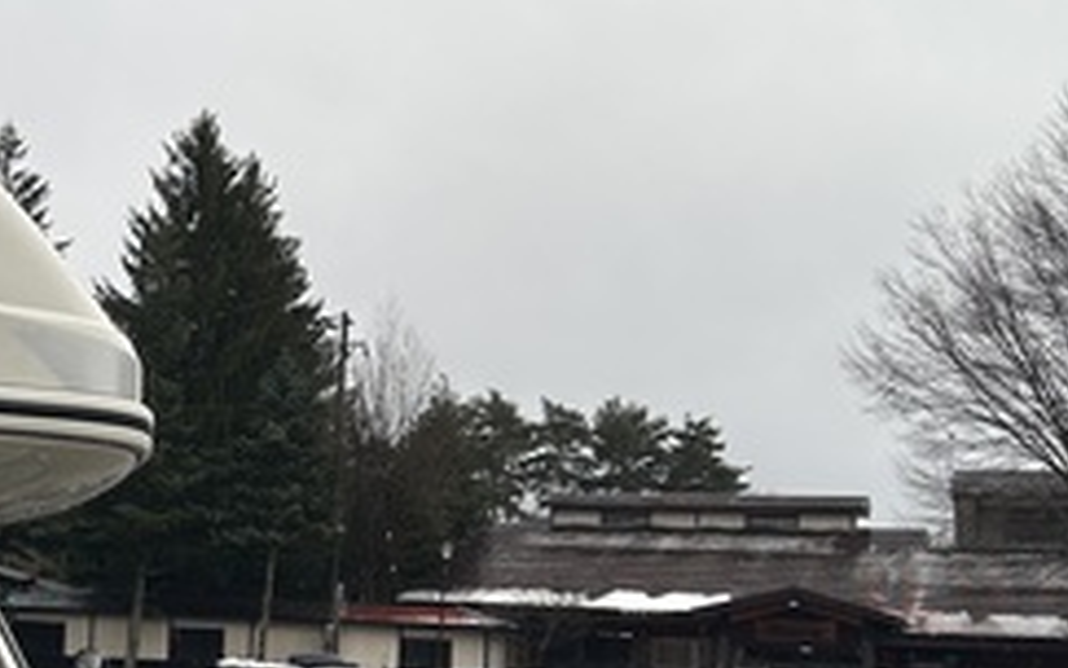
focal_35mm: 68
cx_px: 110
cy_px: 541
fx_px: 1980
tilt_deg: +4.1
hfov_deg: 29.0
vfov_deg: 19.0
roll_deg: -2.5
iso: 50
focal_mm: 5.7
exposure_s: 1/639
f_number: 1.5
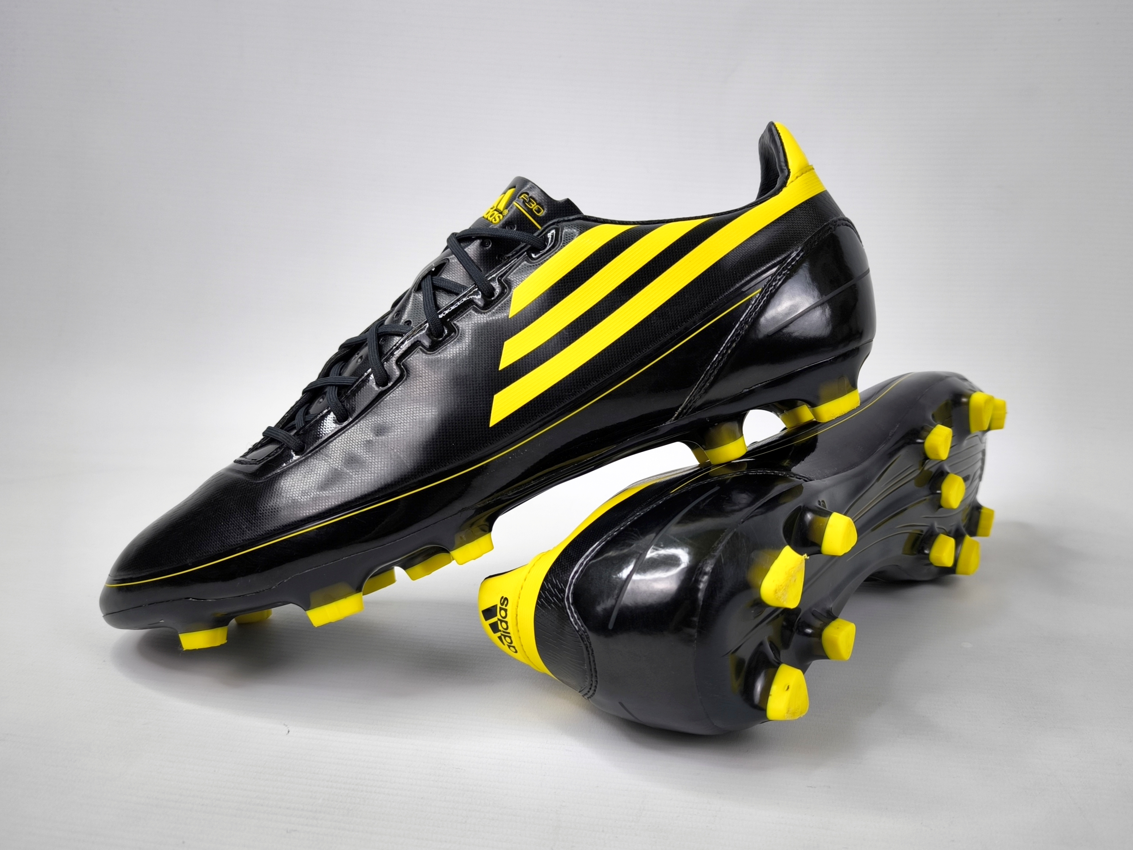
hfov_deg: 71.6
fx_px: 786
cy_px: 425
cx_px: 566
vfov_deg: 56.8
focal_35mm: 24
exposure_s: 1/100
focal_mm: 6.92
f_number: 1.9
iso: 64
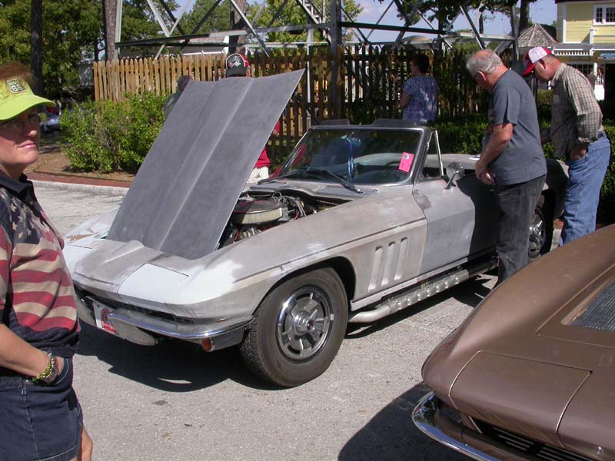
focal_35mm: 38
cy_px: 230
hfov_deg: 49.0
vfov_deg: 37.7
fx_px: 675
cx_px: 308
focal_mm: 7.85
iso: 100
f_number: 7.5
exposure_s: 1/350
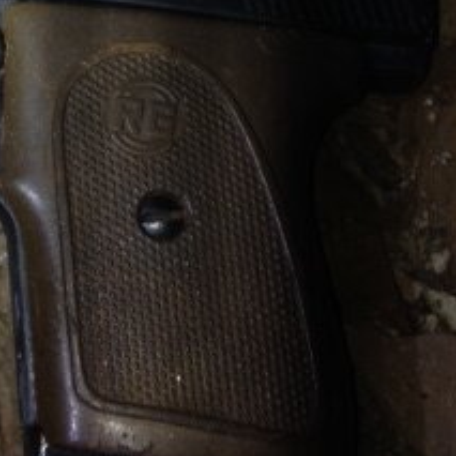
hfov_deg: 18.3
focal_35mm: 93
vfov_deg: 18.2
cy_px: -4
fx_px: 1386
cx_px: 15
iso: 50
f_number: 2.4
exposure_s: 1/239
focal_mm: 4.28
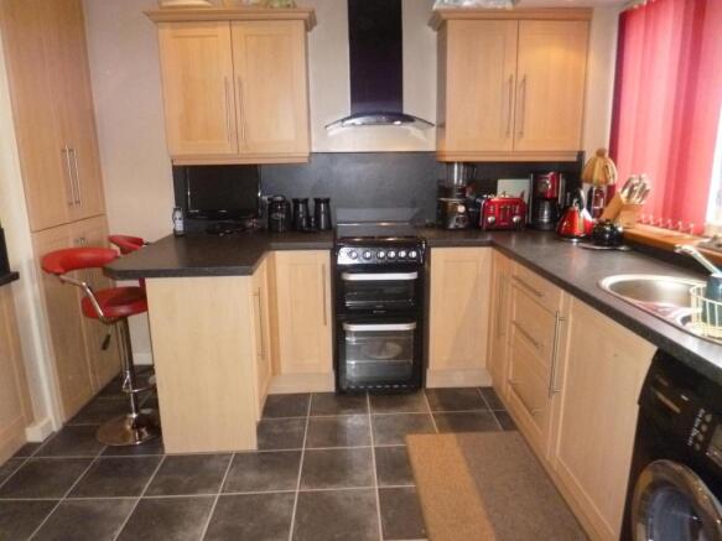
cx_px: 361
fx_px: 500
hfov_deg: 71.6
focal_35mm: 24
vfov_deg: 56.8
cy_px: 270
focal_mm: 4.3
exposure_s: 1/60
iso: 640
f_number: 2.5
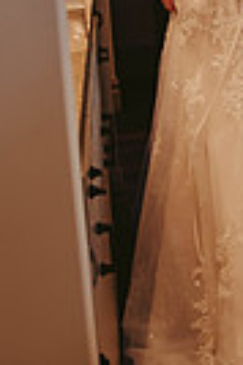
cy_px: -30
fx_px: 954
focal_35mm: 94
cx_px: 298
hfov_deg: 14.0
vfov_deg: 20.7
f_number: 2.8
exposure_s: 1/125
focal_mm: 28
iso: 800
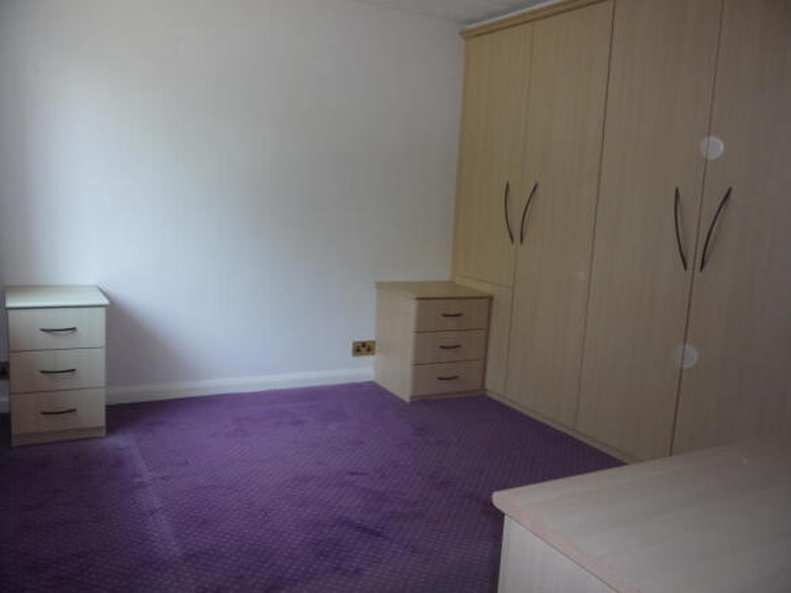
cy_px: 296
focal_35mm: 30
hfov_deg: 60.0
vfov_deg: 46.8
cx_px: 396
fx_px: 685
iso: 100
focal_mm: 5.2
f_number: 3.3
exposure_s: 1/30
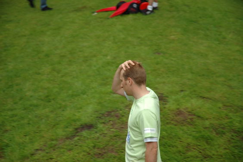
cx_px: 122
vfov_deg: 13.0
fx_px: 708
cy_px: 81
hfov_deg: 19.5
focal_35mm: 105
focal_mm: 70
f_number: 4.5
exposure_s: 1/90
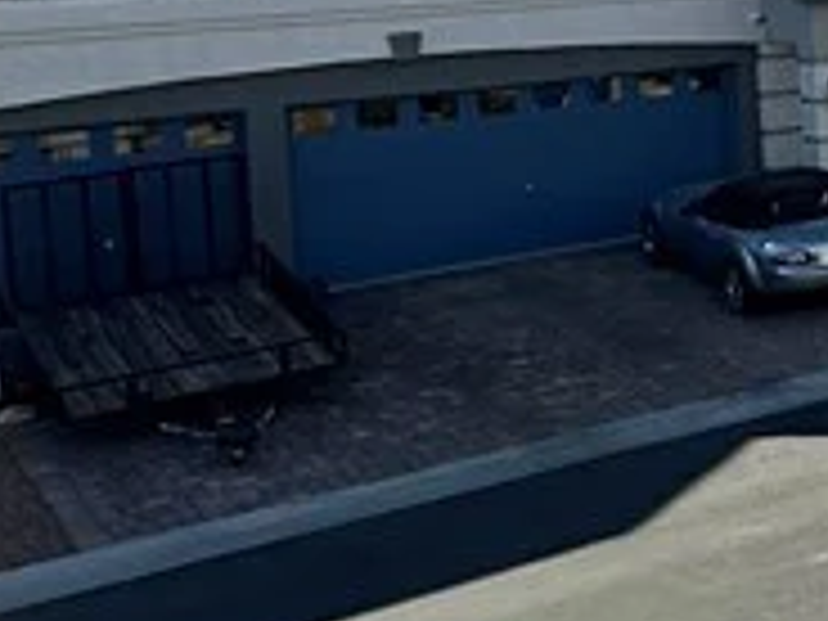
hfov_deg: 17.2
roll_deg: +1.6
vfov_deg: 18.2
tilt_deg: -2.1
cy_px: -68
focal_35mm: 78
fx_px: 1866
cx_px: 1714
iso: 50
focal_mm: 2.22
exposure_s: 1/1667
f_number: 2.2
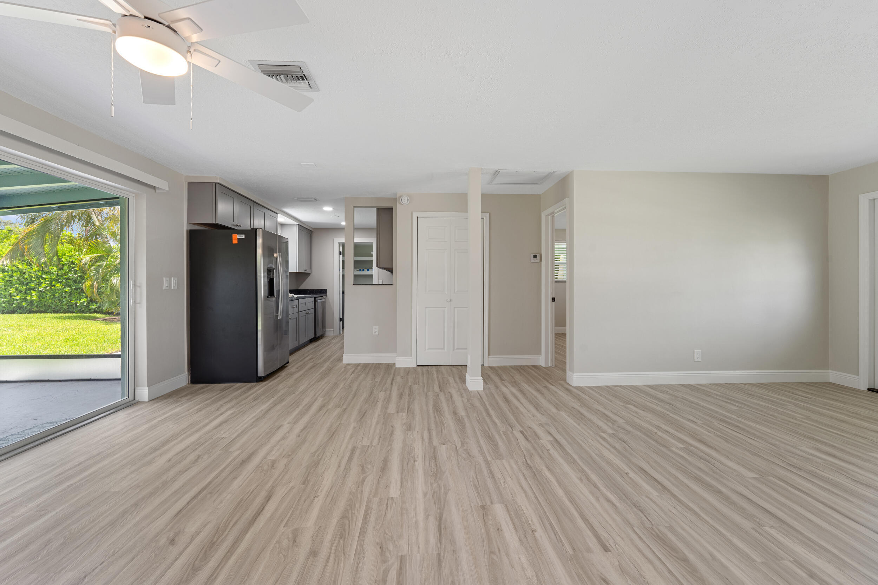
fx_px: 341
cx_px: 439
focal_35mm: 14
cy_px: 292
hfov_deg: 104.3
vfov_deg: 81.2
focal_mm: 14
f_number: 9
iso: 250
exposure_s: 1/5
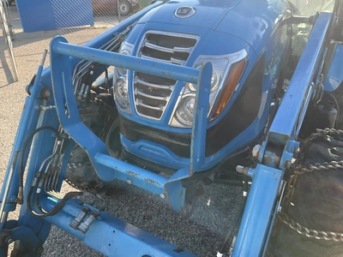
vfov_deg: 48.2
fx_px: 287
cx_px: 172
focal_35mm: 29
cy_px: 128
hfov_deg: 61.7
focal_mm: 3
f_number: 1.8
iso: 25
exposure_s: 1/383
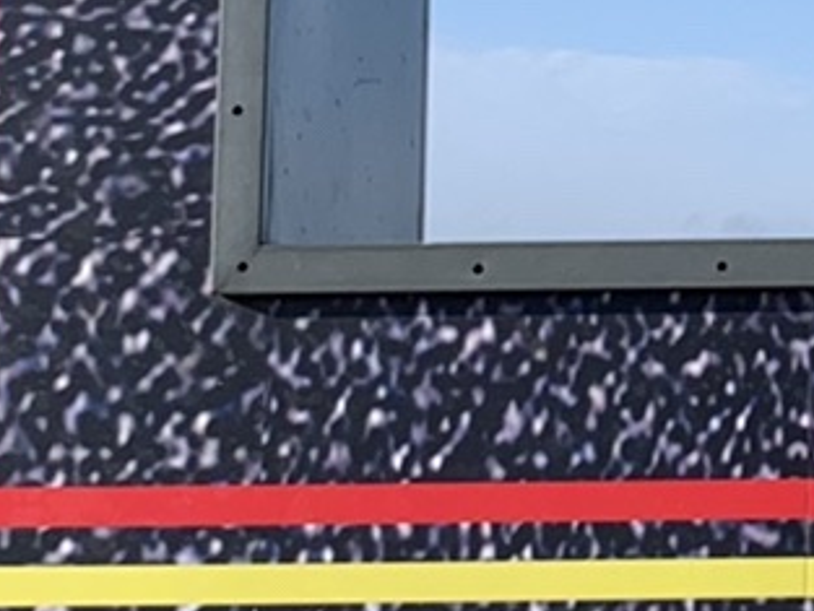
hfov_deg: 11.3
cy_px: -10
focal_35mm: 166
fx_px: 3905
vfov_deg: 8.9
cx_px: 1332
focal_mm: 4.25
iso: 25
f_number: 1.8
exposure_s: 1/1468
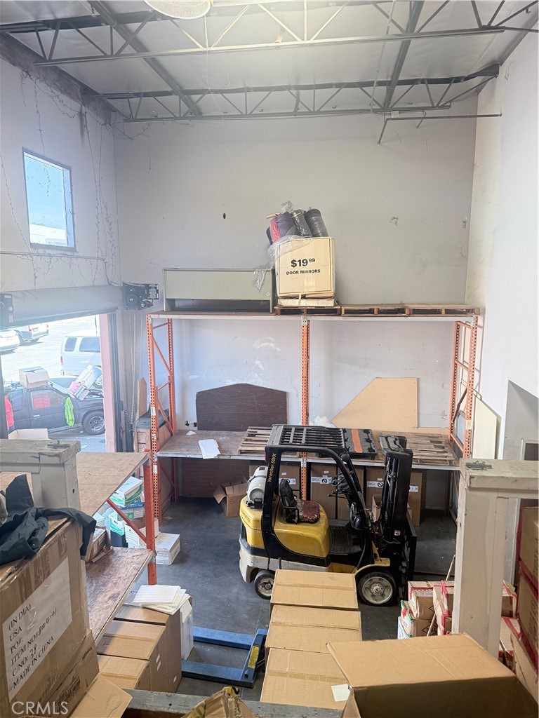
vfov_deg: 71.6
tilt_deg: -9.6
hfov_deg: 56.8
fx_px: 498
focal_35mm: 24
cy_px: 359
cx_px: 270
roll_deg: +0.3
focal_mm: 6.76
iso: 200
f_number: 1.78
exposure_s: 1/201
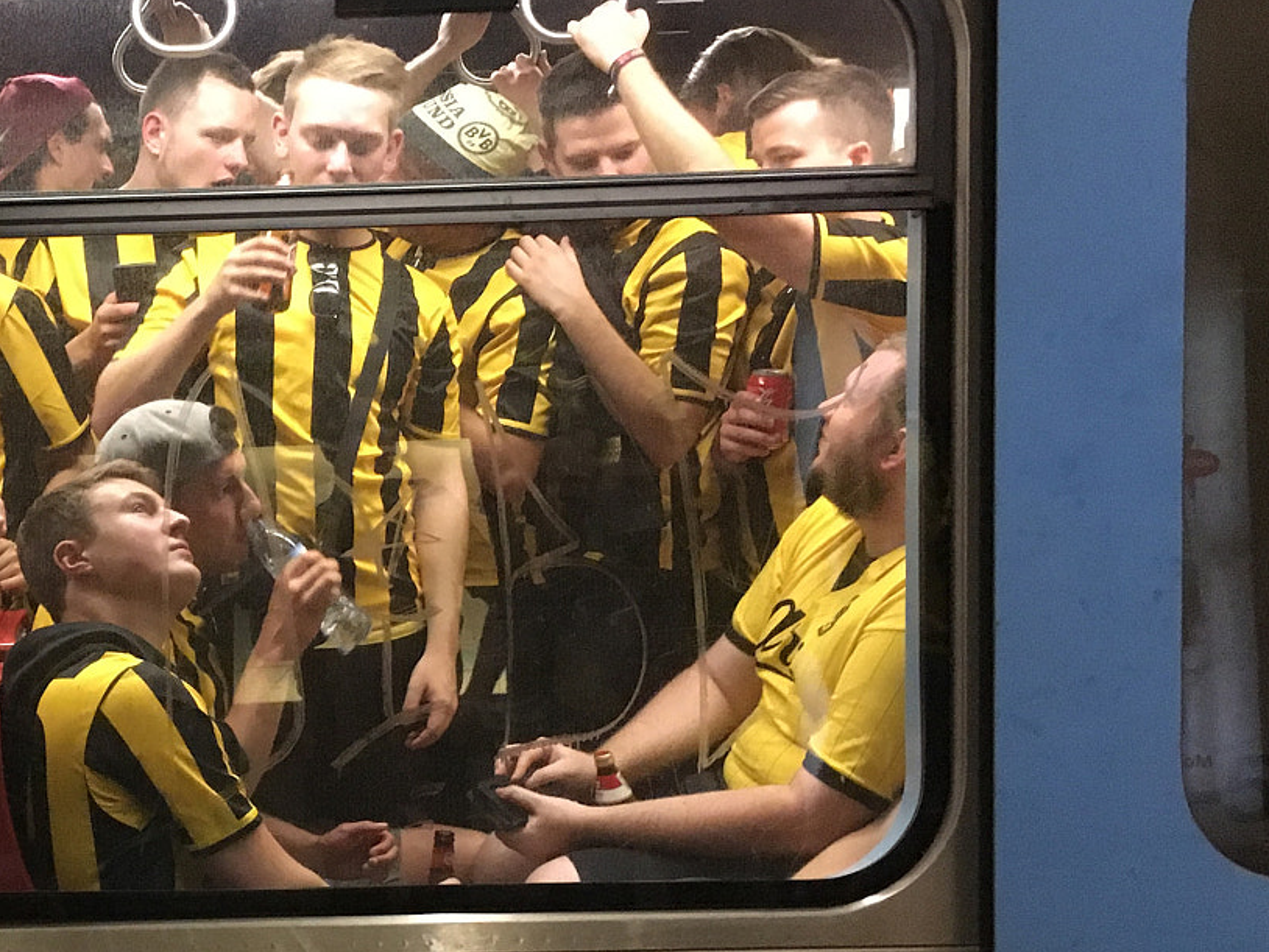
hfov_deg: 31.9
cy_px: 603
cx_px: 97
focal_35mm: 57
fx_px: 2090
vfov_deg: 25.6
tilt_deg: -10.5
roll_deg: +1.7
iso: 320
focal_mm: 4.15
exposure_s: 1/17
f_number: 2.2
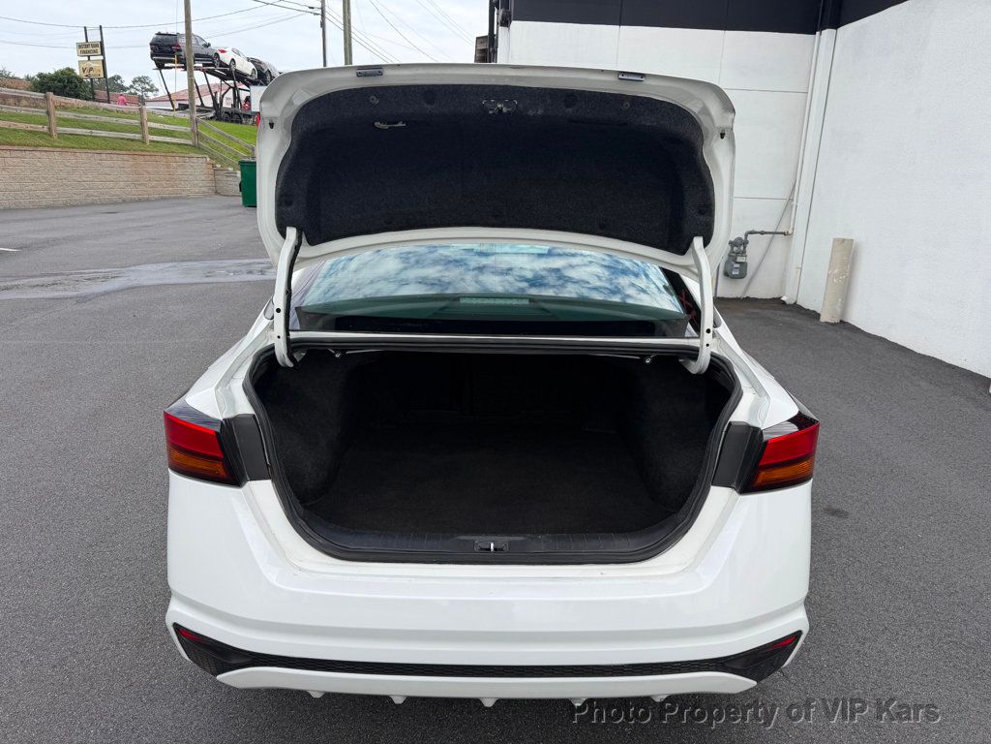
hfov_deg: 71.6
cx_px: 496
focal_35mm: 24
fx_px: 687
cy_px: 372
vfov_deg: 56.8
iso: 80
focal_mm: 6.76
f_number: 1.78
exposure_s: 1/992
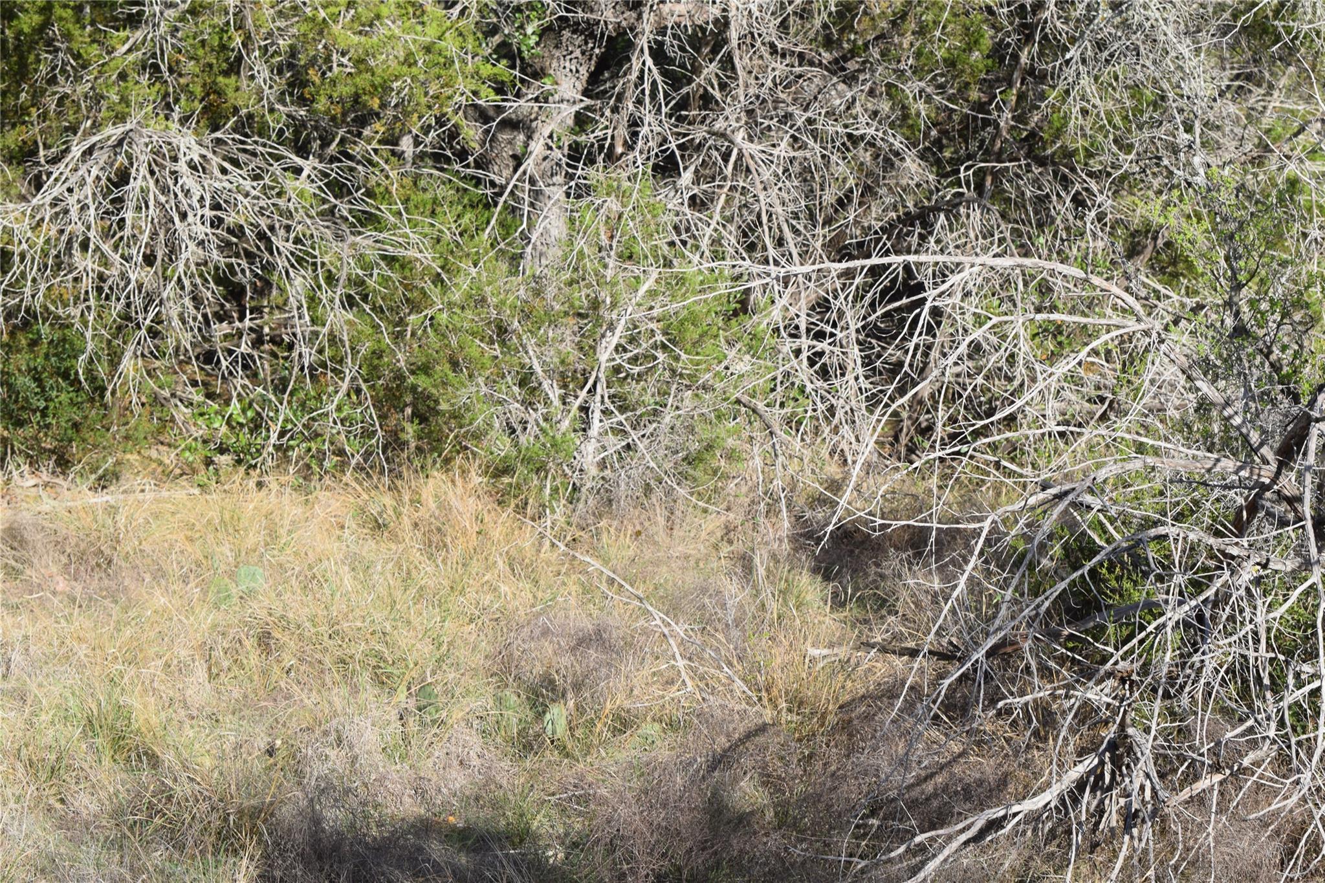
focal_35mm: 105
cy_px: 442
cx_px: 662
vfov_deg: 13.0
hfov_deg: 19.5
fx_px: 3864
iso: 200
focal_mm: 70
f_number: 9
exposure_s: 1/320
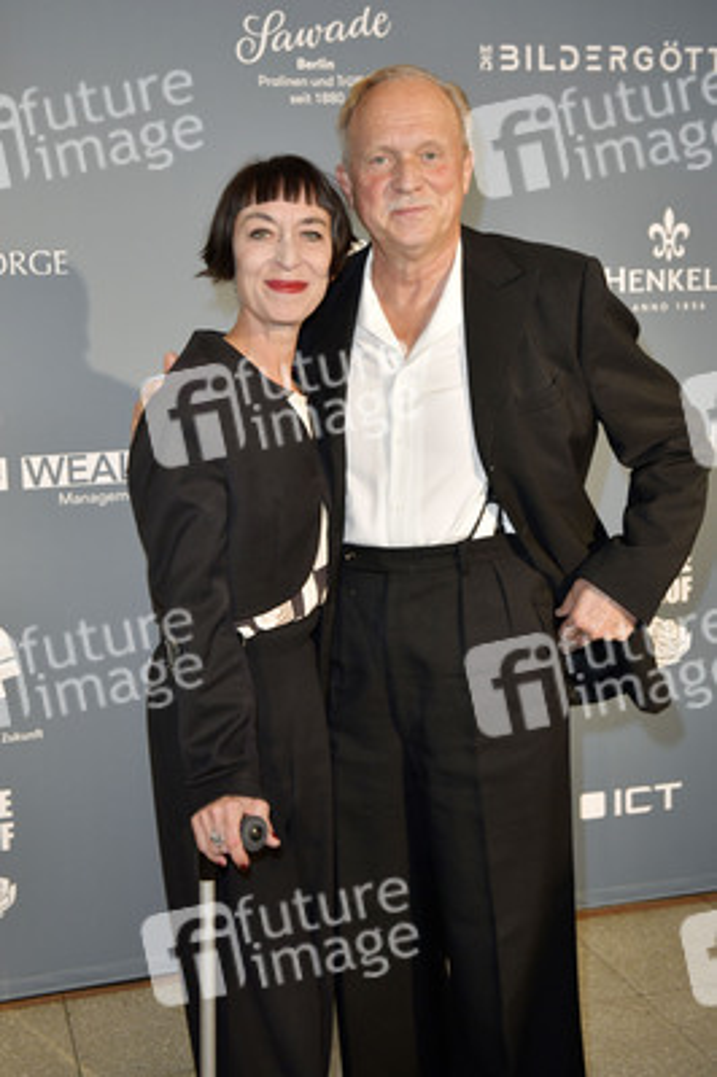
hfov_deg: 31.8
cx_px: 358
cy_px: 538
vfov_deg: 46.4
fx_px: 1257
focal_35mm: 42
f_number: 5.6
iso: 1250
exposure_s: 1/200
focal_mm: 42
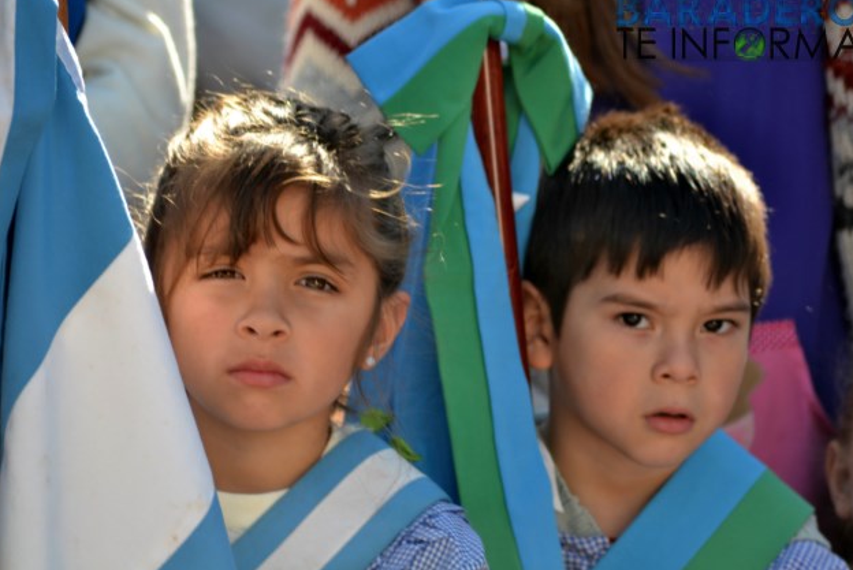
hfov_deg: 5.6
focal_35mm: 369
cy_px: 282
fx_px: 8749
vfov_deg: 3.7
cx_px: 426
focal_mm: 240
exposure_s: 1/125
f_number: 5.6
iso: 100
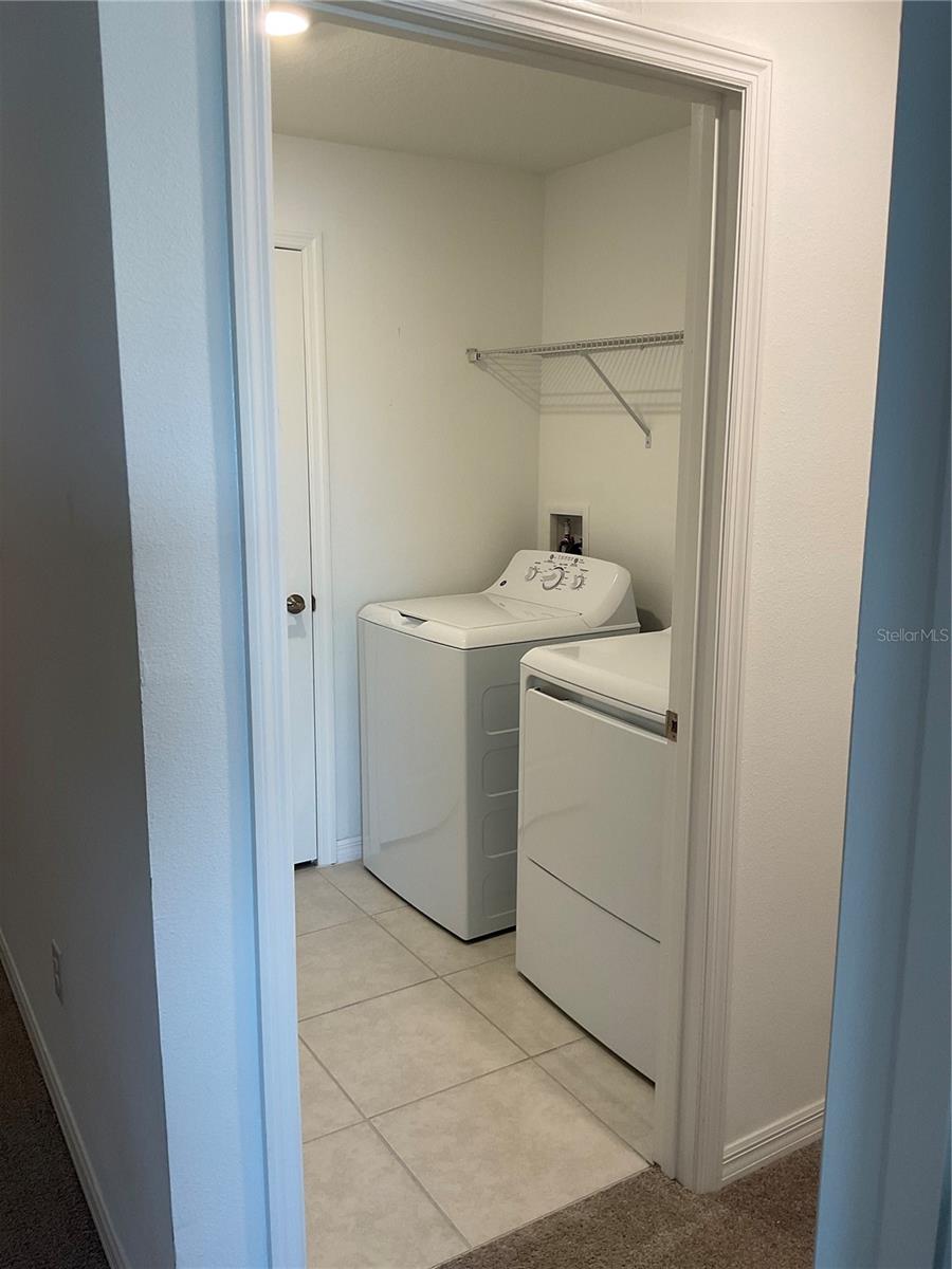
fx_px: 1063
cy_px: 634
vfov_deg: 61.7
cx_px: 476
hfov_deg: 48.2
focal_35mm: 29
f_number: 1.8
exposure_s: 1/60
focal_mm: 3
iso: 50
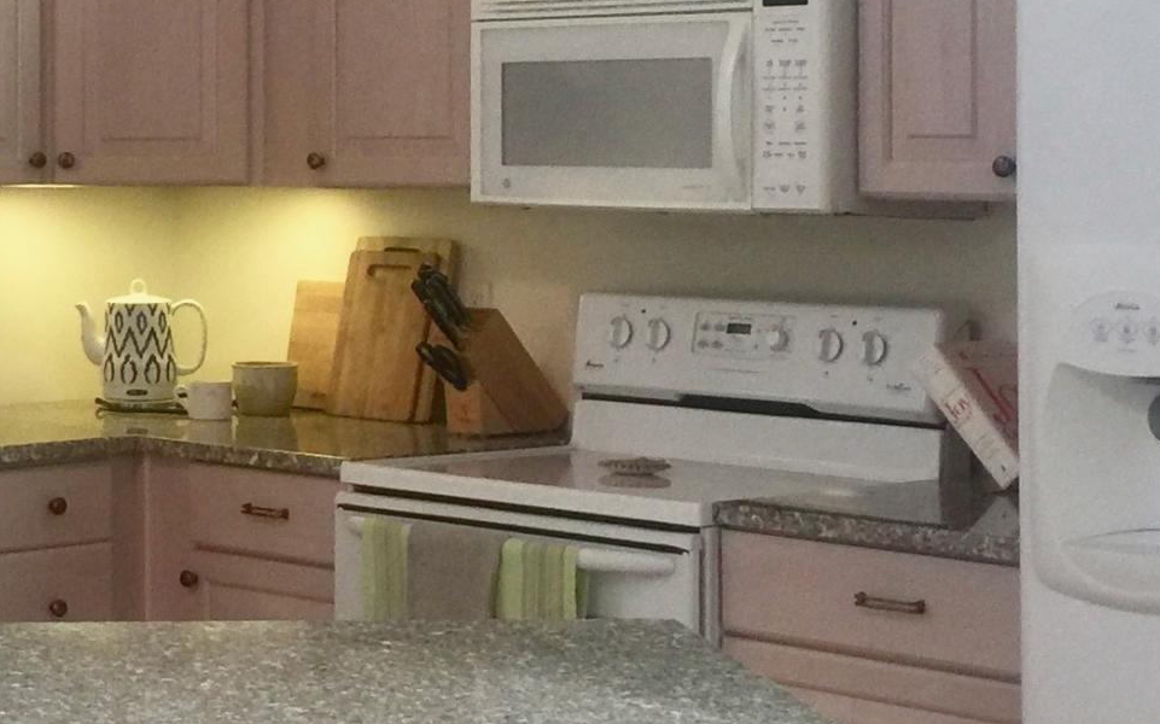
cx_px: -133
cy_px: 193
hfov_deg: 20.6
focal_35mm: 96
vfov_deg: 13.6
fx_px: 3034
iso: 40
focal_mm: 4.15
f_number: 2.2
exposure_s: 1/15
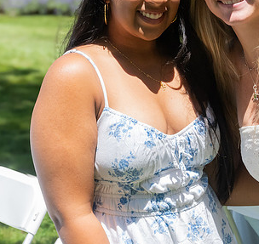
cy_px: 60
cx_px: 178
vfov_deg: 16.5
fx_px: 840
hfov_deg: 17.5
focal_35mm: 102
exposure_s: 1/2000
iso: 2000
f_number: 8
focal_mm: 35
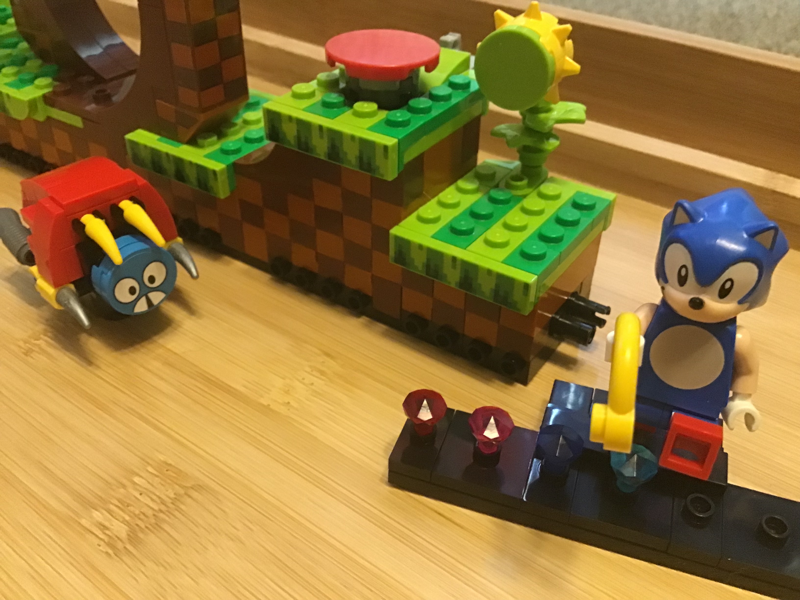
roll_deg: -2.8
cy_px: 300
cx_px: 400
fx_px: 716
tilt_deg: -38.7
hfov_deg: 58.4
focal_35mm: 31
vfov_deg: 45.4
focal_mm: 3.3
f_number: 2.4
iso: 250
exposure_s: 1/15
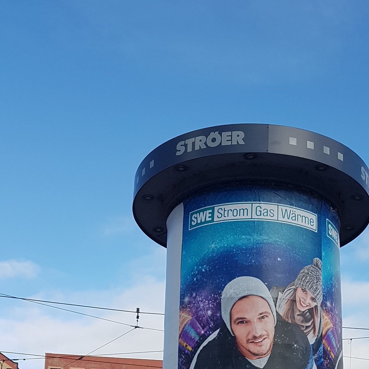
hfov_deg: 30.6
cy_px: 422
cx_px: 270
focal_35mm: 55
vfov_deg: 27.9
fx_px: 663
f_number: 1.7
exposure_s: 1/1452
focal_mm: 4.2
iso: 40
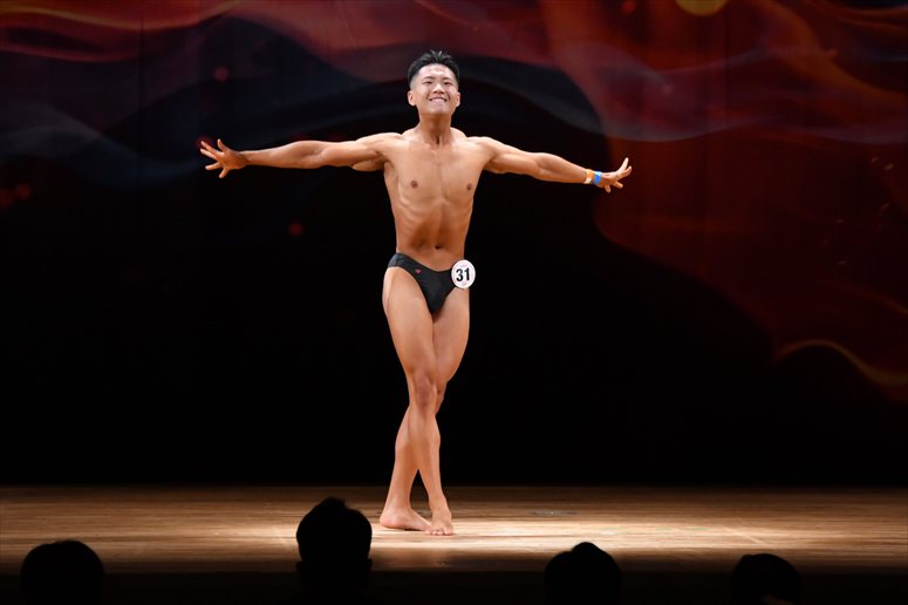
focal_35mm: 217
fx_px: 5471
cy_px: 302
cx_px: 454
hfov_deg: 9.5
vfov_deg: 6.3
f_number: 5.6
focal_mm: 145
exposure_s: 1/400
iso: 3200
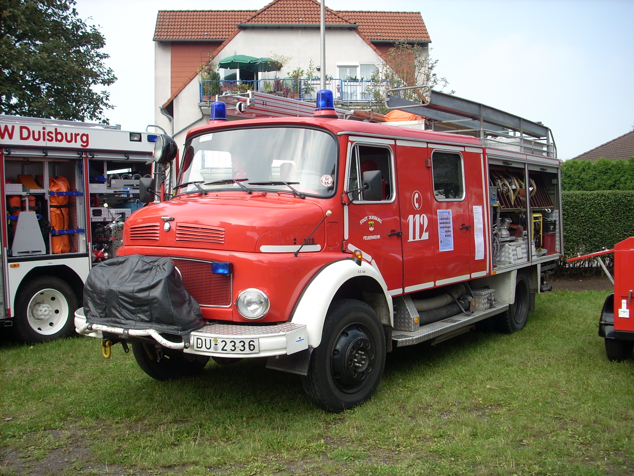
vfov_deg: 38.7
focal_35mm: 37
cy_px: 238
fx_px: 678
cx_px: 317
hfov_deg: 50.1
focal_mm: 6.2
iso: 64
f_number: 2.8
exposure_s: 1/402
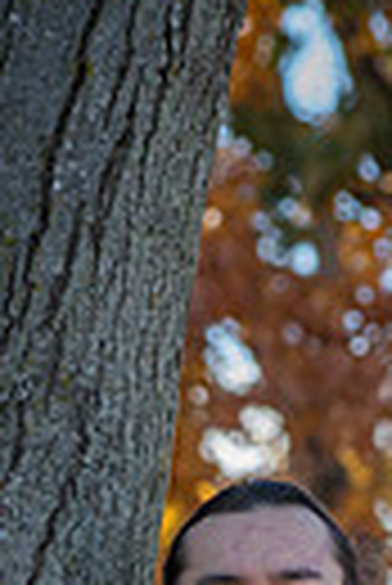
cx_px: 320
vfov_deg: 4.9
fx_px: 6744
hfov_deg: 3.3
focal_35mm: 414
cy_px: 981
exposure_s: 1/400
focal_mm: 120
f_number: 5.6
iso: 400
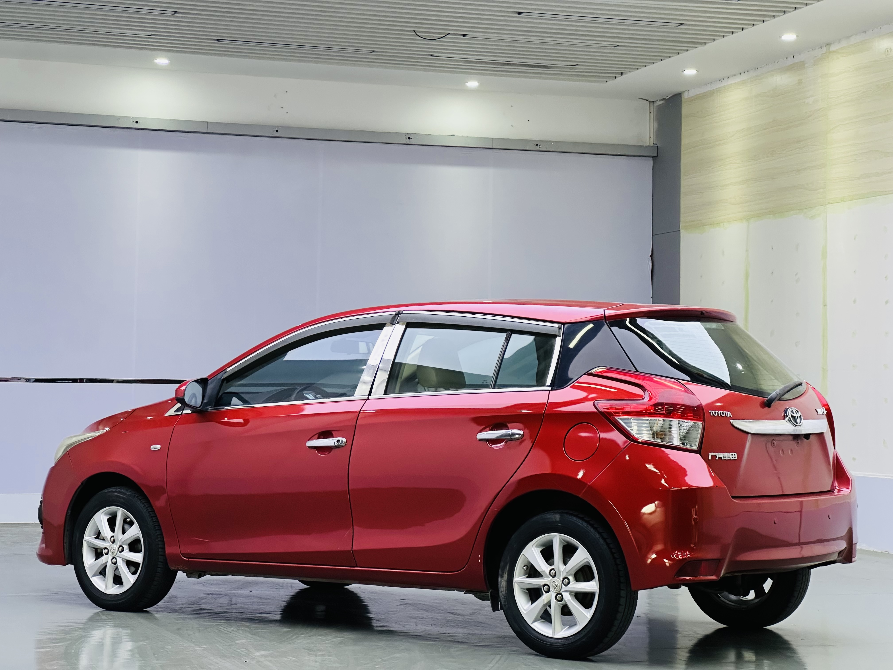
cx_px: 446
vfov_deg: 19.1
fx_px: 1986
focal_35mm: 77
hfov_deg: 25.3
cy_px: 335
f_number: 2.8
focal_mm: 9
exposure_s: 1/100
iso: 250
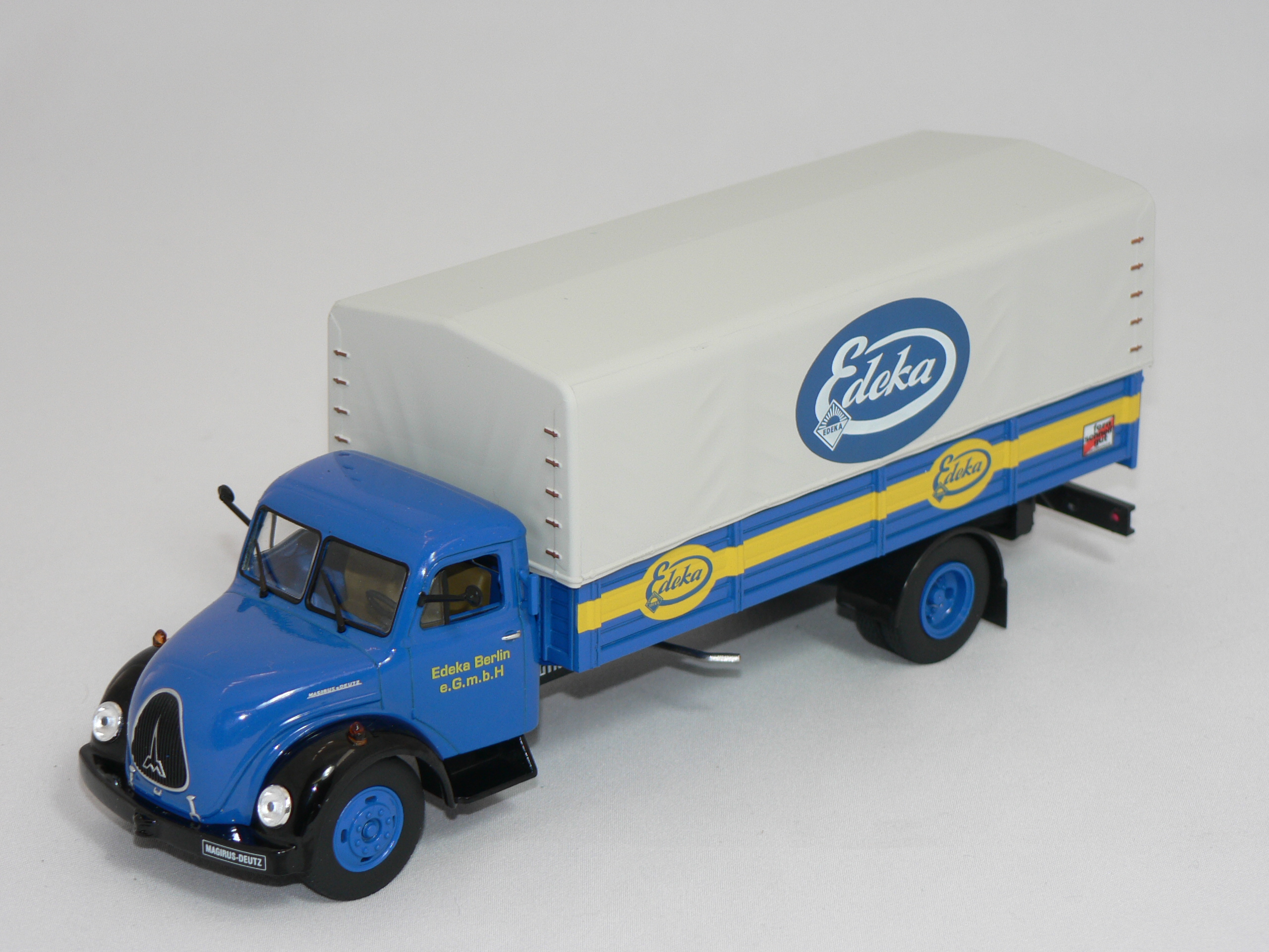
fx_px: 3813
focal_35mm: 104
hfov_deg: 18.9
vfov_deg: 14.2
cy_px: 476
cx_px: 634
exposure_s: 1/80
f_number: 3.2
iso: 80
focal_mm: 17.3
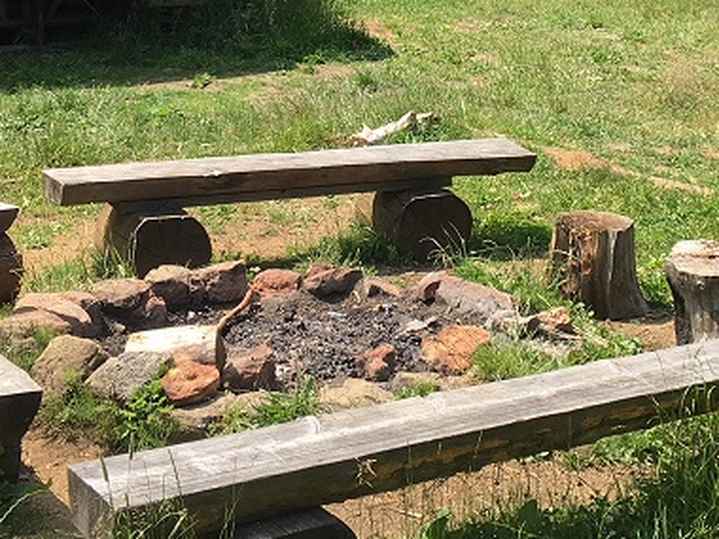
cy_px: -68
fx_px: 1599
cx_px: 547
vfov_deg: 18.4
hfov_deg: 25.0
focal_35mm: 77
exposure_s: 1/718
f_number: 2.2
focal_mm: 4.15
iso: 25
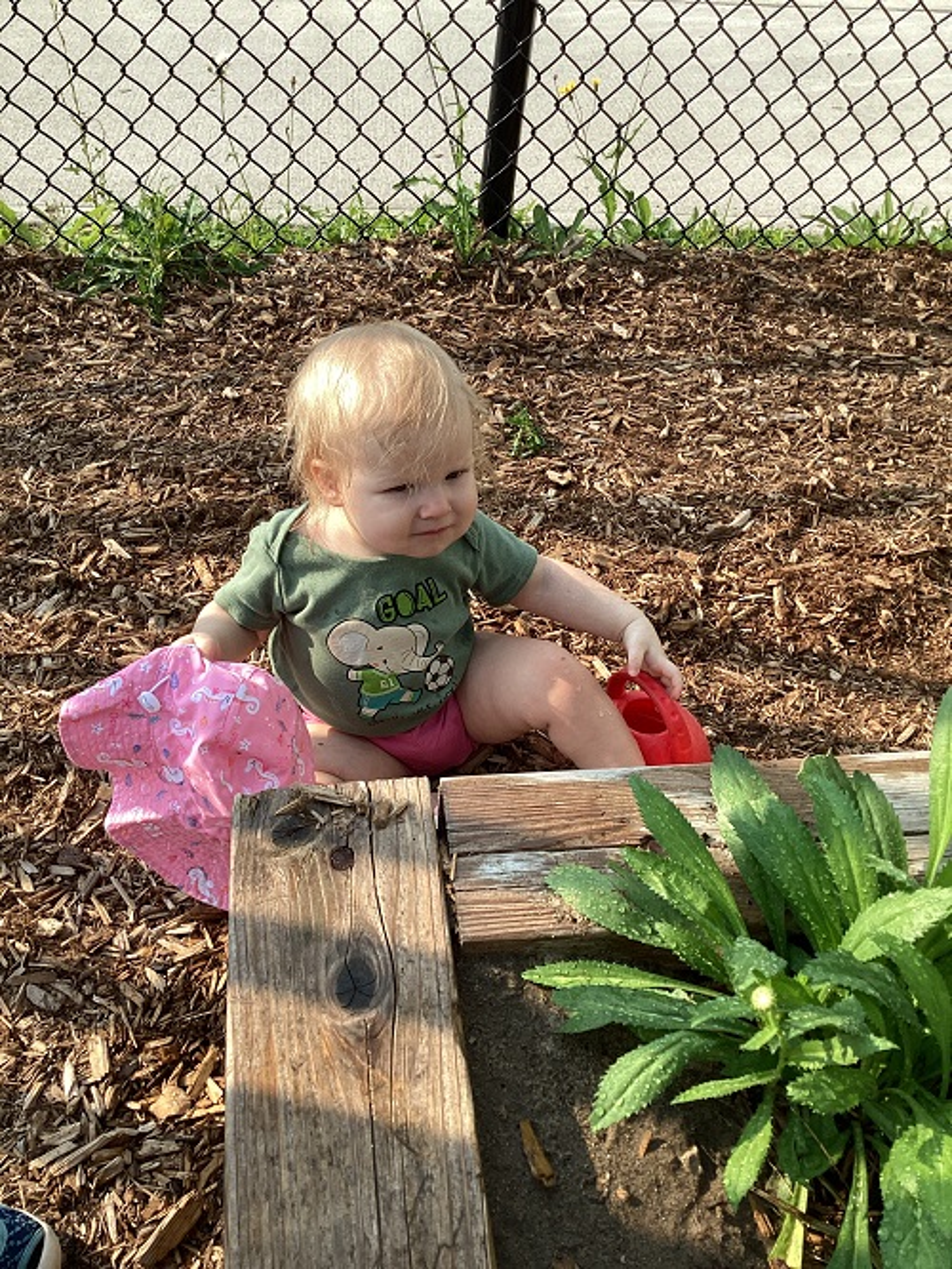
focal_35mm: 31
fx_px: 1136
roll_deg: -7.1
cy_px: 634
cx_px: 476
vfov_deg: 58.3
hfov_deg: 45.5
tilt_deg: -42.4
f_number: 2.4
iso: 25
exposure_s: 1/500
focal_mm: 3.3
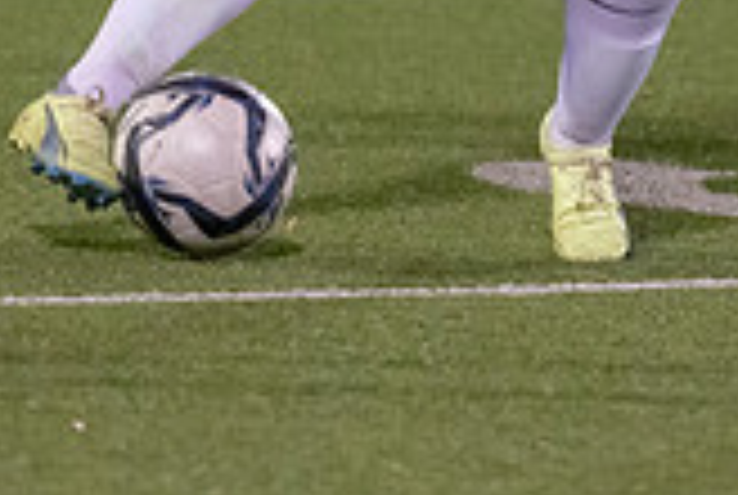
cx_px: 498
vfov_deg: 2.0
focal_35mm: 699
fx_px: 14355
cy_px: -187
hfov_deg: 2.9
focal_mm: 152
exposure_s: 1/1000
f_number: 2.8
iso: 4000
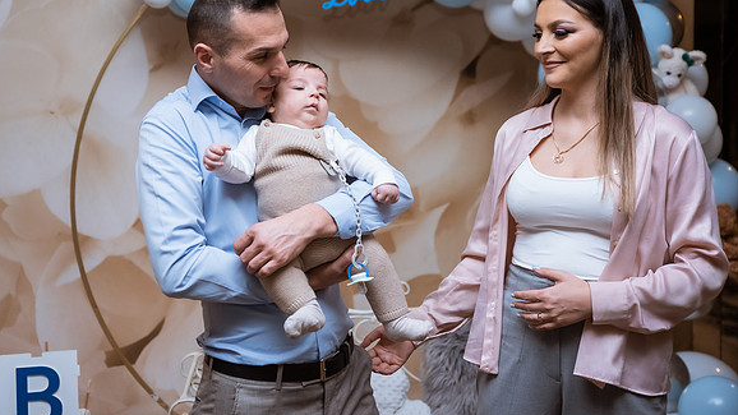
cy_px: 161
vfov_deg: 22.6
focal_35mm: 53
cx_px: 334
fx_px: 1037
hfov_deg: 39.1
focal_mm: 46
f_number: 2.8
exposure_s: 1/160
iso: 2000
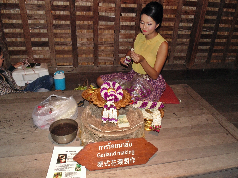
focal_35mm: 27
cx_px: 119
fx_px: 186
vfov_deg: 51.4
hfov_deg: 65.3
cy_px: 89
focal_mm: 4.8
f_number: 3.2
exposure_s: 1/40
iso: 200
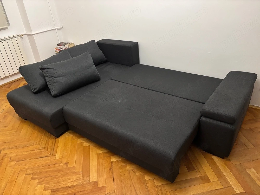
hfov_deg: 67.3
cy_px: 98
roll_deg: +4.5
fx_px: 195
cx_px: 130
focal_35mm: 26
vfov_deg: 53.1
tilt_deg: -30.4
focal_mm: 5.96
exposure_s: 1/33
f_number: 1.6
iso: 640
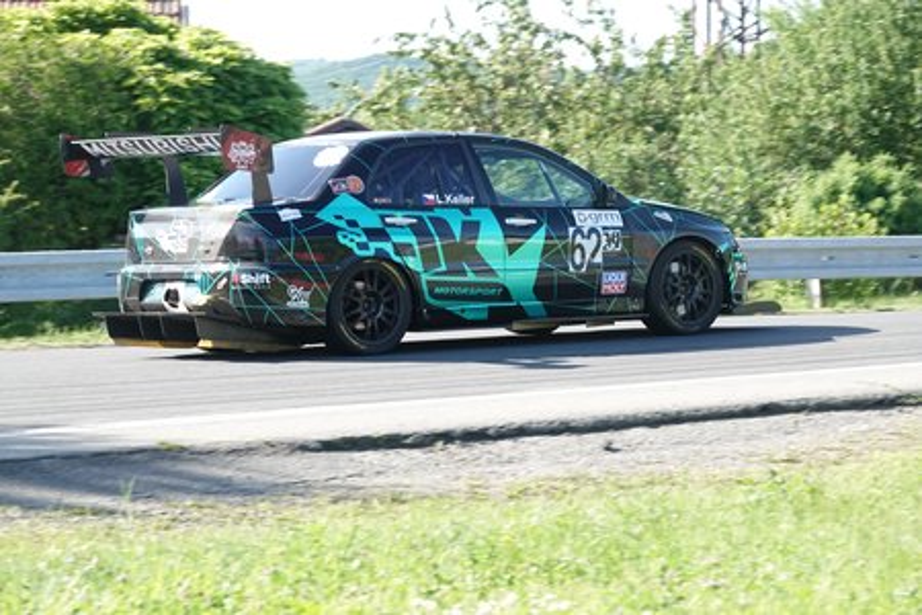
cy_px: 308
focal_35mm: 139
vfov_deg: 9.9
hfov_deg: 14.8
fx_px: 3560
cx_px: 461
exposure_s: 1/800
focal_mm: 51.14
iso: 500
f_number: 4
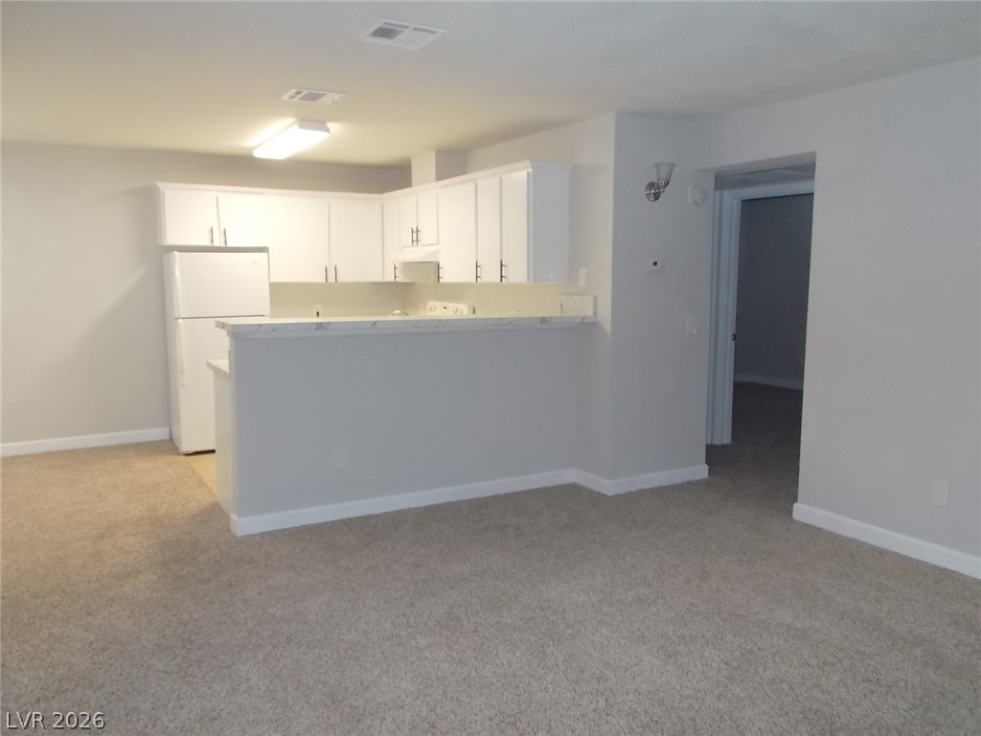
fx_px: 737
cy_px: 368
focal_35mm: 26
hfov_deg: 67.3
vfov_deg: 53.1
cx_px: 490
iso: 200
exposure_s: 1/25
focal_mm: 4.6
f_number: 3.2
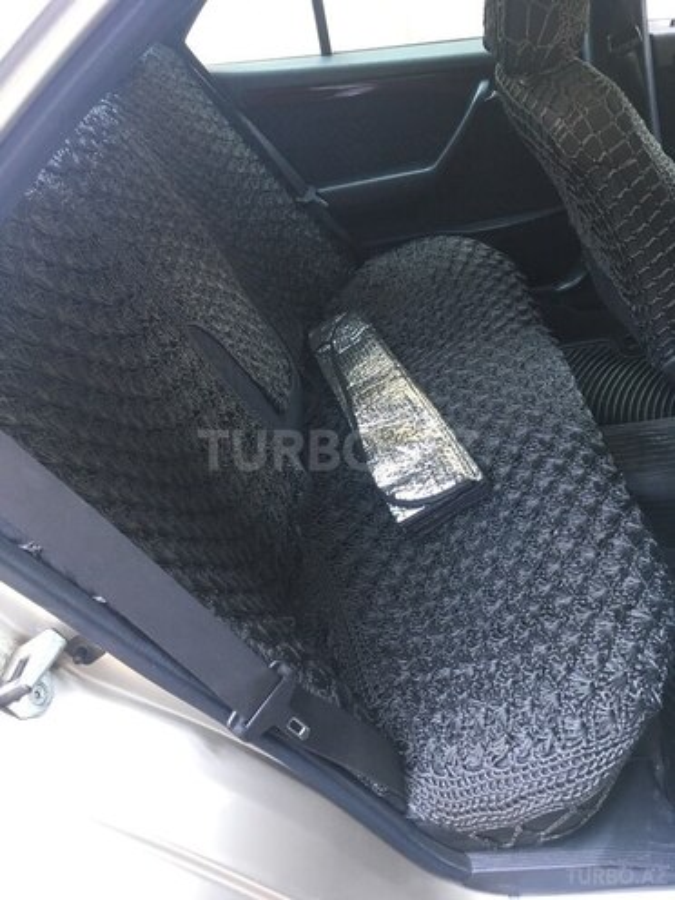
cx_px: 338
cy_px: 450
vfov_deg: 61.7
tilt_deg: -38.3
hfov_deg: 48.2
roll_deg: +8.5
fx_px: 754
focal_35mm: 29
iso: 125
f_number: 2.2
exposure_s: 1/33
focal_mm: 4.15
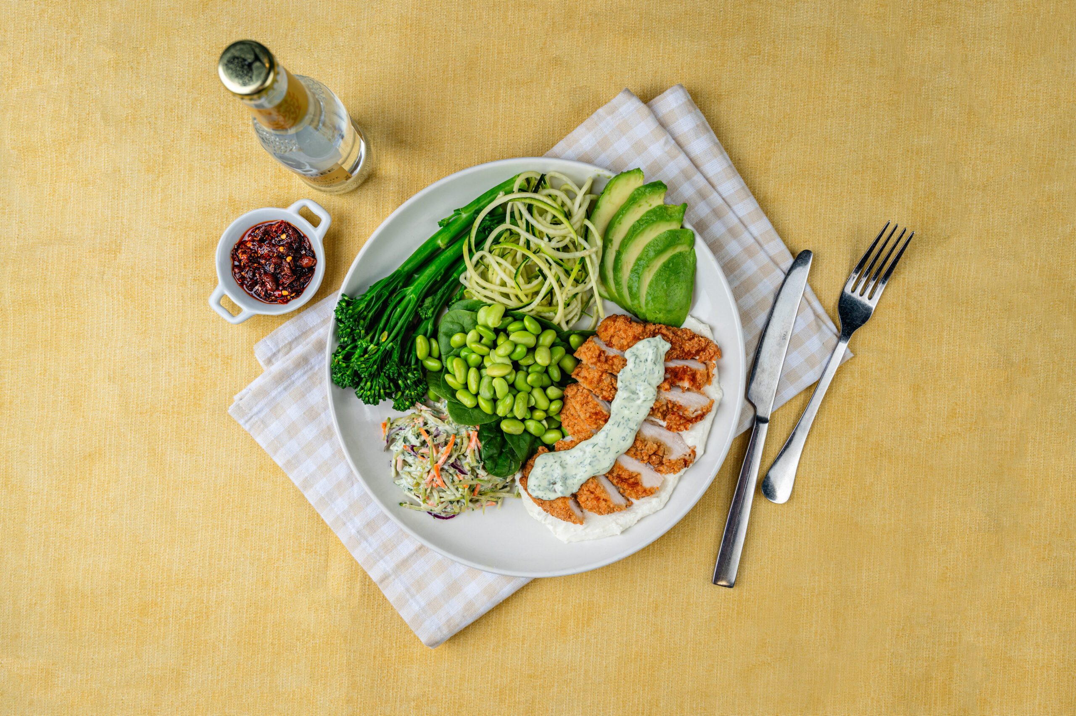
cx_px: 538
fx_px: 911
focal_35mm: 30
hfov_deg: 61.1
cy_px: 358
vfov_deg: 42.9
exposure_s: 1/200
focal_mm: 30.5
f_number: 5.6
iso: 125
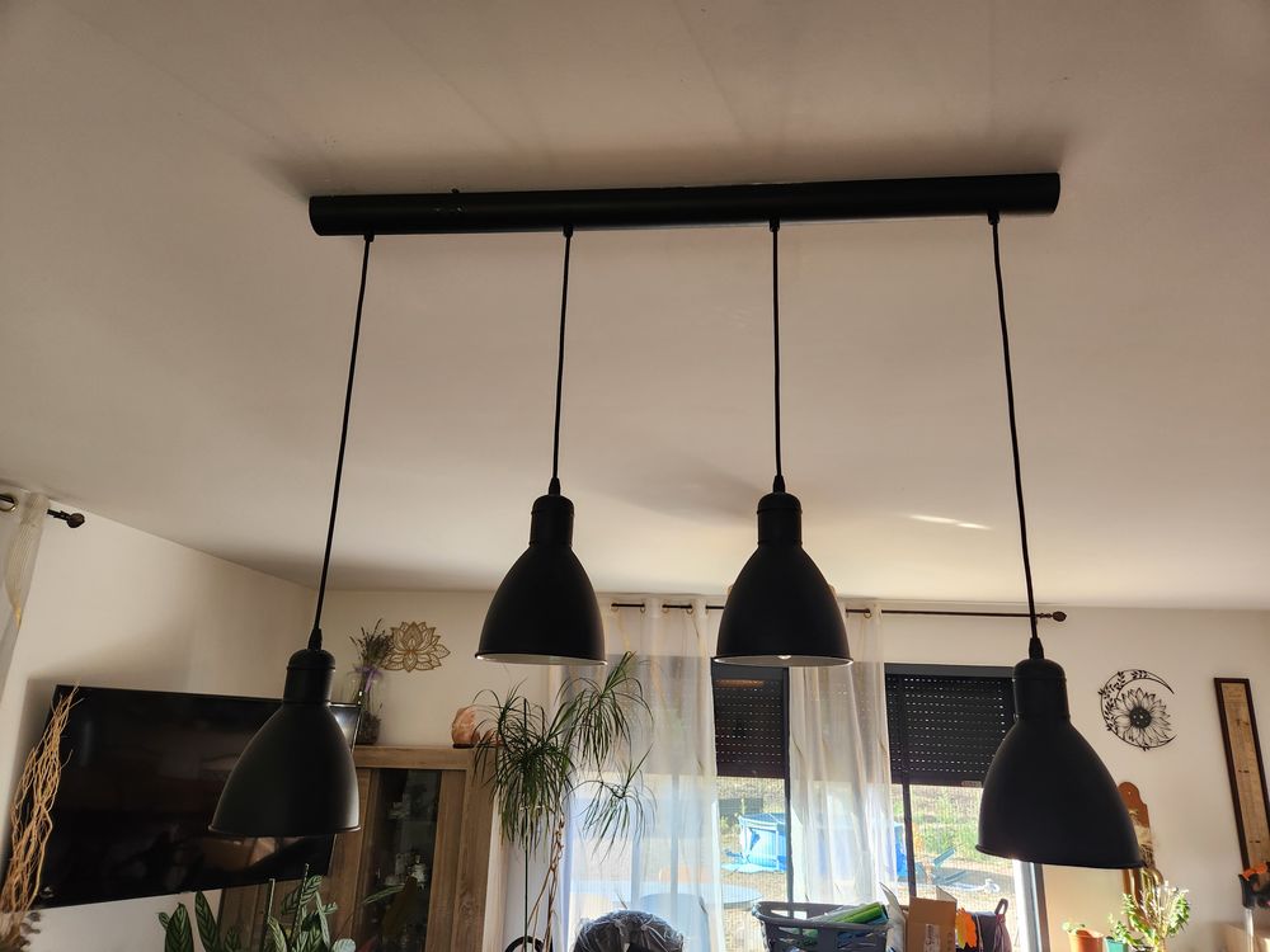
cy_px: 476
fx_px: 844
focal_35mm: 23
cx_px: 635
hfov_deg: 73.9
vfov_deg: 58.9
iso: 160
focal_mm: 5.4
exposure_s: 1/120
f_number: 1.8
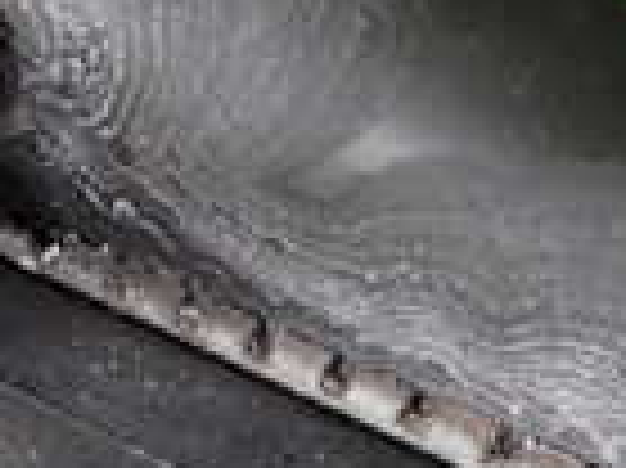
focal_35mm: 108
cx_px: 450
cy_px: 243
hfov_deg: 18.1
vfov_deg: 13.7
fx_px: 1951
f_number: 2
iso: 100
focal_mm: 4.5
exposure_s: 1/100
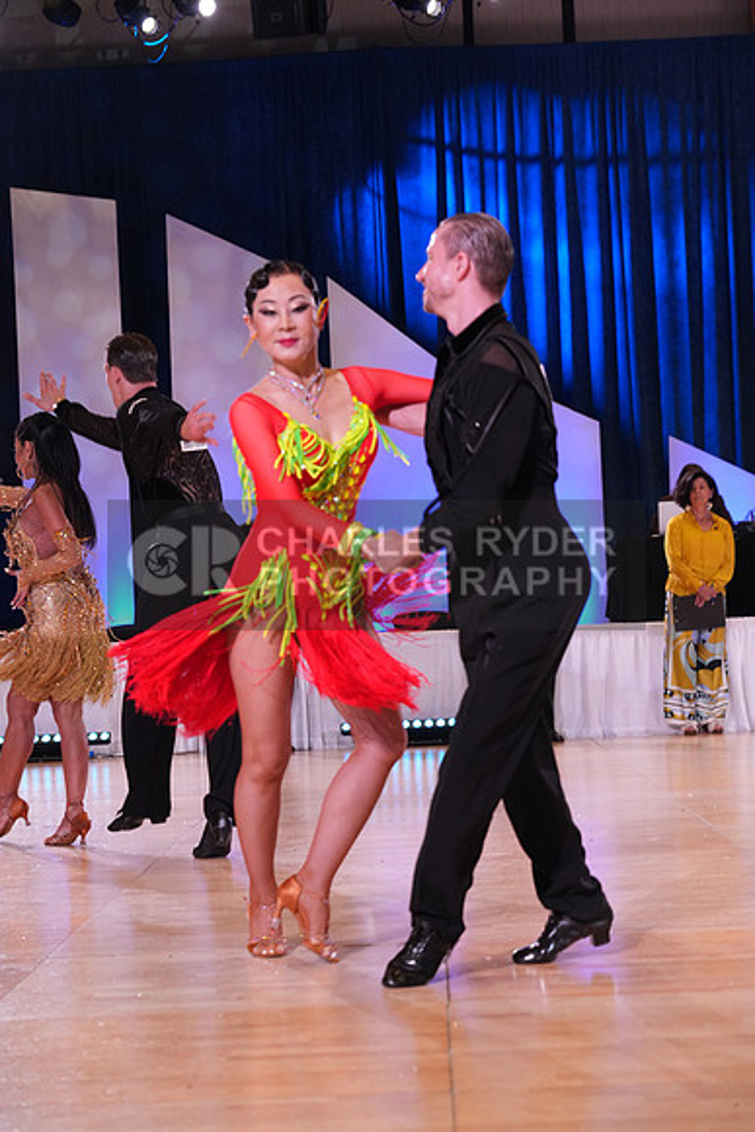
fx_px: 2421
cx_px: 378
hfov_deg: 17.7
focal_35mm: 77
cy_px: 566
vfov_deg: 26.3
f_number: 5
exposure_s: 1/250
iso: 2500
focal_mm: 77
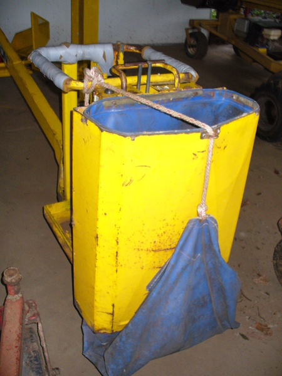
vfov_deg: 50.1
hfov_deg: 38.7
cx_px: 141
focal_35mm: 37
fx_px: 402
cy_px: 188
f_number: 2.8
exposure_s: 1/30
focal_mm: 6.1
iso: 160
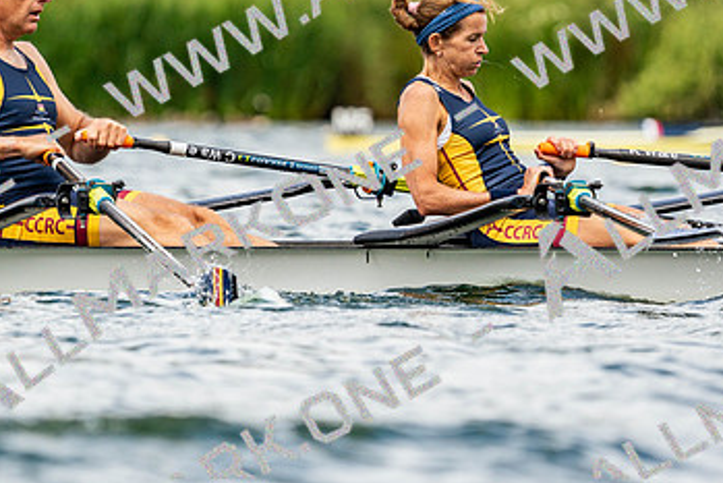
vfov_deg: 1.9
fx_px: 14807
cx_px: 360
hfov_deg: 2.8
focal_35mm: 737
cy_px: 123
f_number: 6.3
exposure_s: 1/2000
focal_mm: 444
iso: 500
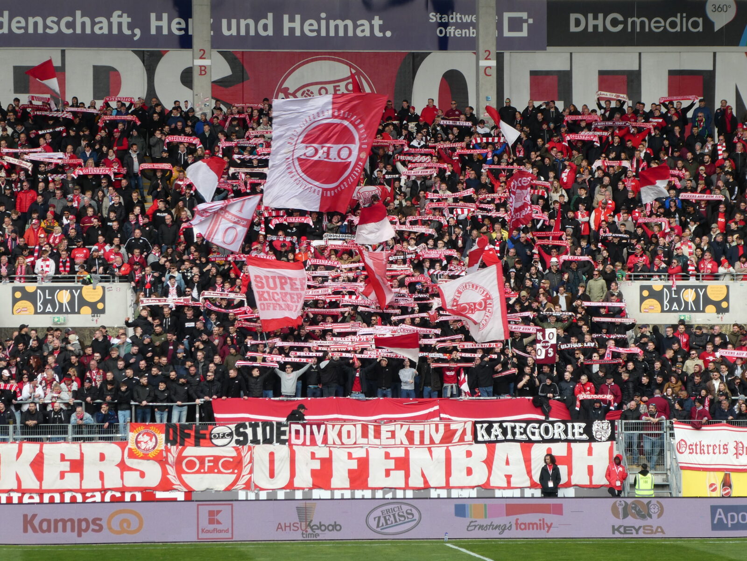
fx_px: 3259
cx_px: 374
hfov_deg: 13.1
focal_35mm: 151
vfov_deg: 9.8
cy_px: 280
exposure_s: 1/125
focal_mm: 27.1
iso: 80
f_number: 5.4
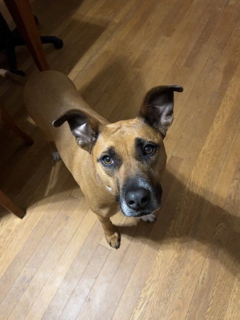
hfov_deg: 53.0
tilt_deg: -58.2
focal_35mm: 26
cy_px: 160
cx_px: 120
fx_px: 240
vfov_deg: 67.3
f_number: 1.5
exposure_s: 1/40
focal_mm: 5.7
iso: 640
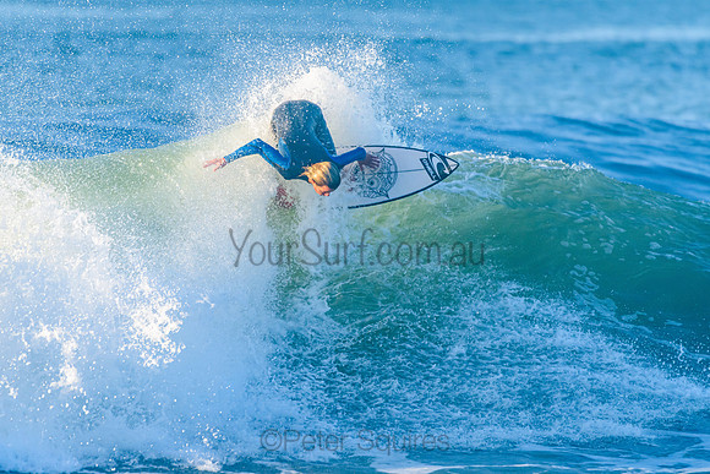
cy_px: 237
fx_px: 11994
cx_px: 355
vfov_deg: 2.3
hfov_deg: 3.4
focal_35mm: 608
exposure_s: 1/2000
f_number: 5.6
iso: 640
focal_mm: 500
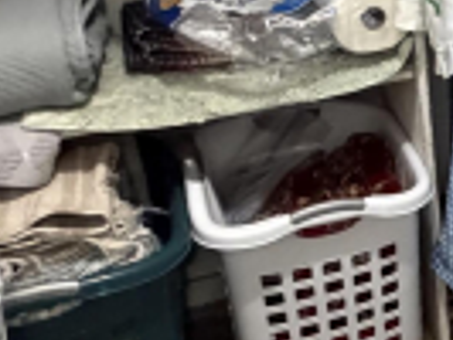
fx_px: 917
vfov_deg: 20.6
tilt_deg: -18.8
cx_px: 751
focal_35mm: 70
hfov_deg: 21.3
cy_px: 37
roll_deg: -3.2
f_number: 2.2
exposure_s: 1/60
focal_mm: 2.22
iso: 640
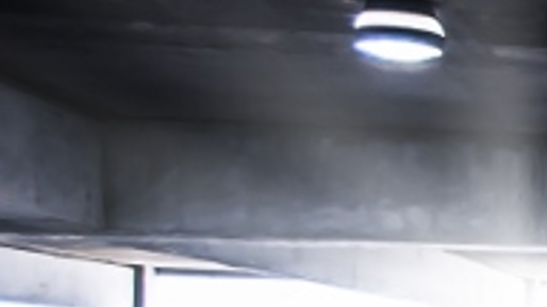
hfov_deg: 12.7
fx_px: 1523
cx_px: 1476
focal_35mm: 105
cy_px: 422
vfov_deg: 11.2
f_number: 3.5
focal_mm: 10
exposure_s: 1/20
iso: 200
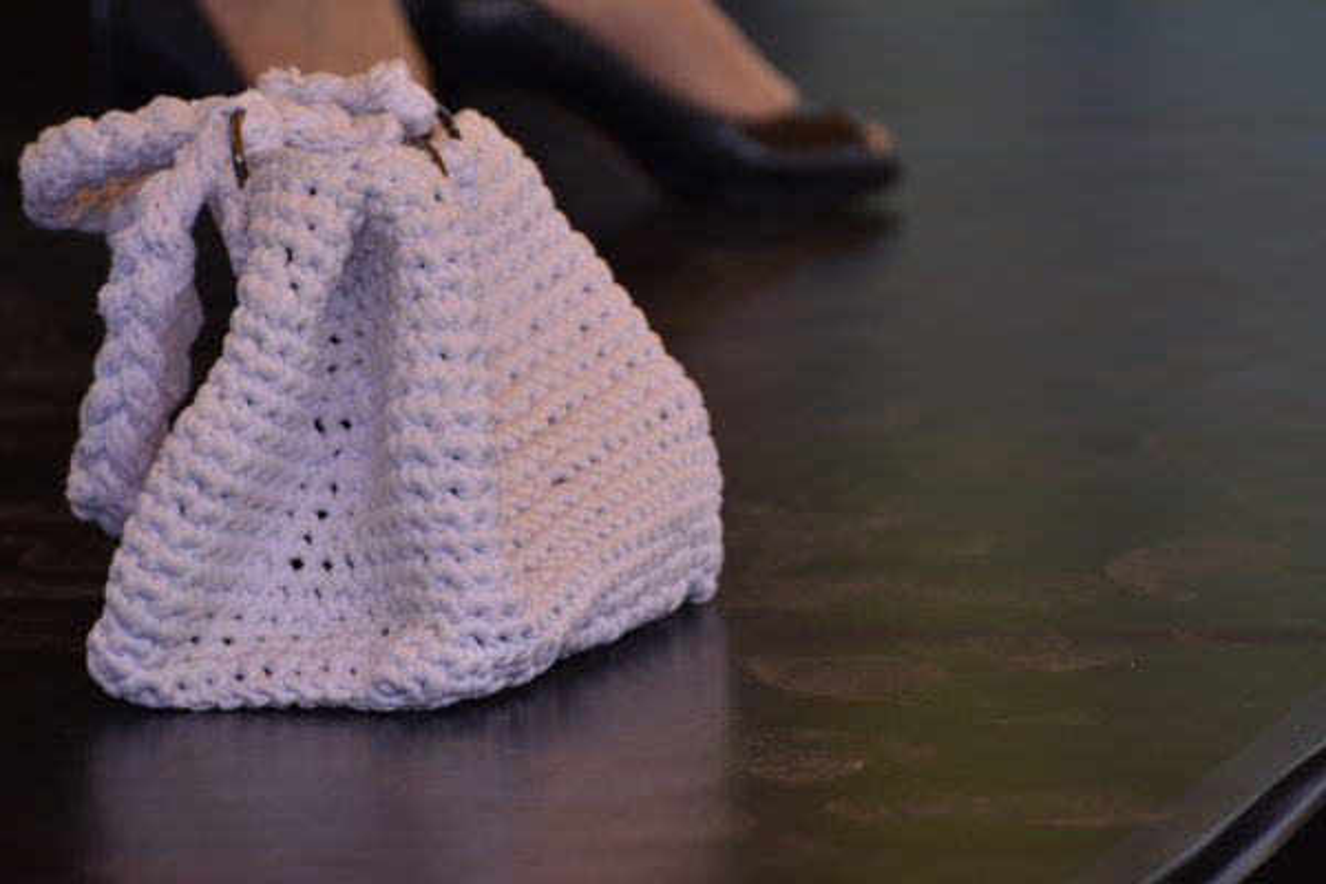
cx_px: 663
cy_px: 442
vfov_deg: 3.7
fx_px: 13811
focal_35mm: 375
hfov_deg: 5.5
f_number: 5.6
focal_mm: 250
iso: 200
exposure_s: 1/640
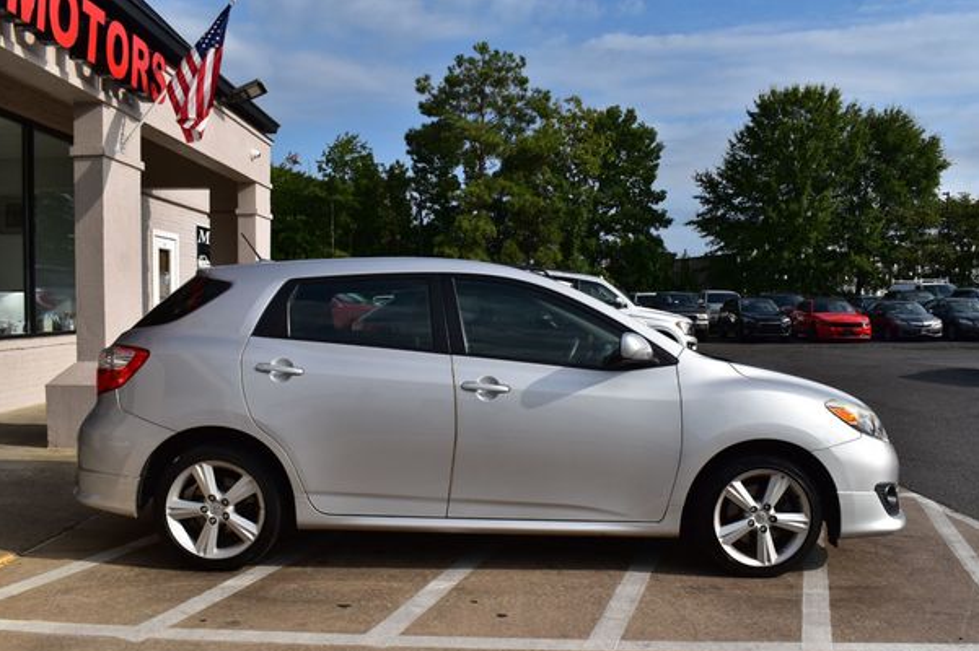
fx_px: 911
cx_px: 490
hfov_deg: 56.5
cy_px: 345
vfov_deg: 39.3
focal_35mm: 34
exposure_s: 1/500
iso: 200
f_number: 11
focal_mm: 21
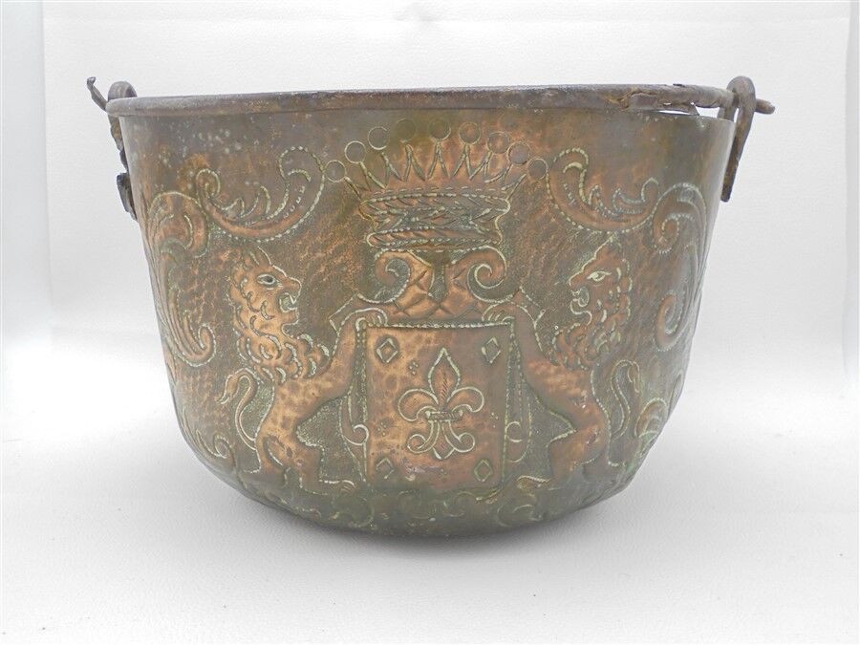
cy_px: 322
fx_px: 845
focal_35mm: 34
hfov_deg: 54.0
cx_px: 430
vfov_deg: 41.8
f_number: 4
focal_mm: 6.1
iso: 200
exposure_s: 1/30
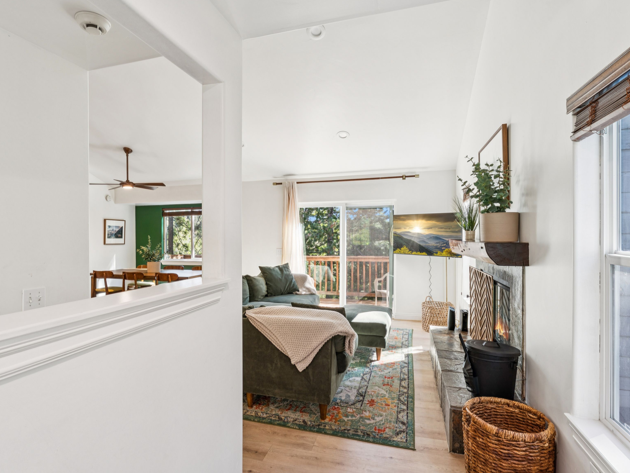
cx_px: 298
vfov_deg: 69.6
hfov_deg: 85.6
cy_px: 244
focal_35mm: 19
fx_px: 340
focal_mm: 16.6
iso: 100
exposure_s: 1/3.33
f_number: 13
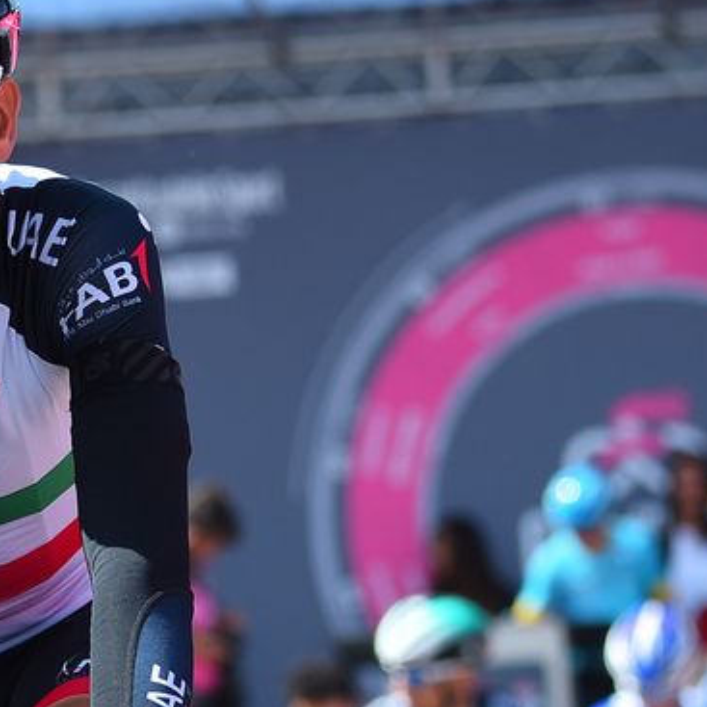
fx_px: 8989
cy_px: 531
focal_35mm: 389
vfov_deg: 4.5
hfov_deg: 4.5
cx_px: -422
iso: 400
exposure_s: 1/1000
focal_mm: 140
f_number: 5.6
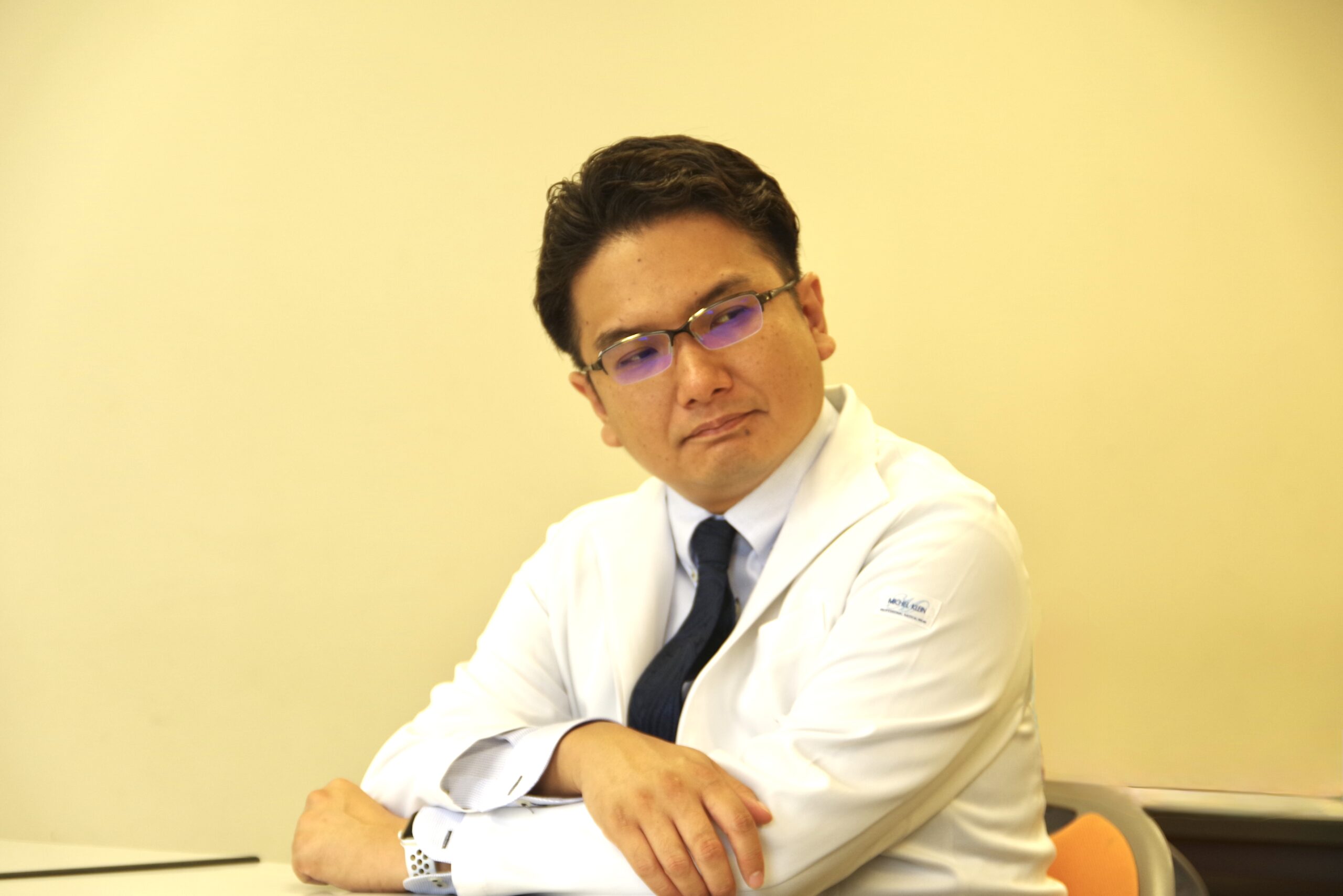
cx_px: 672
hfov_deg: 26.6
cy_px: 448
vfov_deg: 17.9
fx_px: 2835
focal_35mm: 76
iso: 400
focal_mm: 50
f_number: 2.8
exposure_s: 1/200
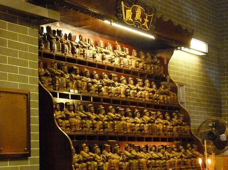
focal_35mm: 90
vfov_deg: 16.4
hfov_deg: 21.8
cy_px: 107
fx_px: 592
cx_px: 115
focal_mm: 11.8
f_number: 3.3
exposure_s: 1/15
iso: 1250
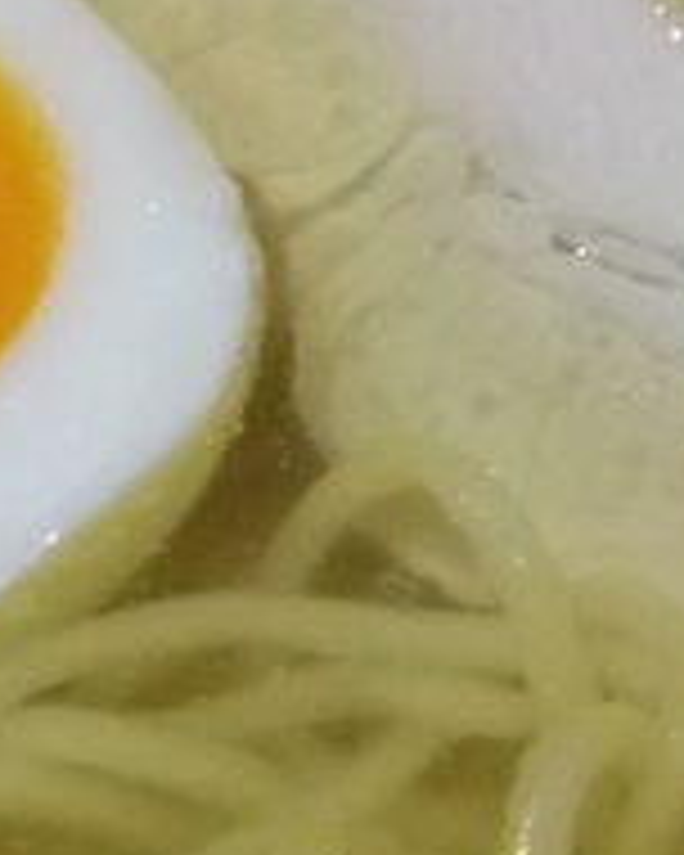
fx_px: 4681
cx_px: 927
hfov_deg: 8.2
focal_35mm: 185
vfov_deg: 10.3
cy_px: -117
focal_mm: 5.3
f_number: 3.4
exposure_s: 1/200
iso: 400
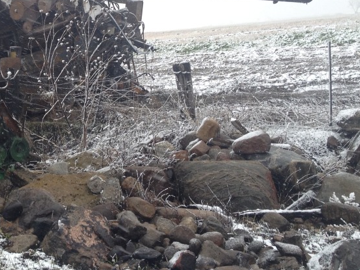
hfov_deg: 28.9
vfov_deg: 22.5
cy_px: 85
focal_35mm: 65
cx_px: 50
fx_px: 676
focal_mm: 4.28
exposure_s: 1/158
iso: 50
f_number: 2.4
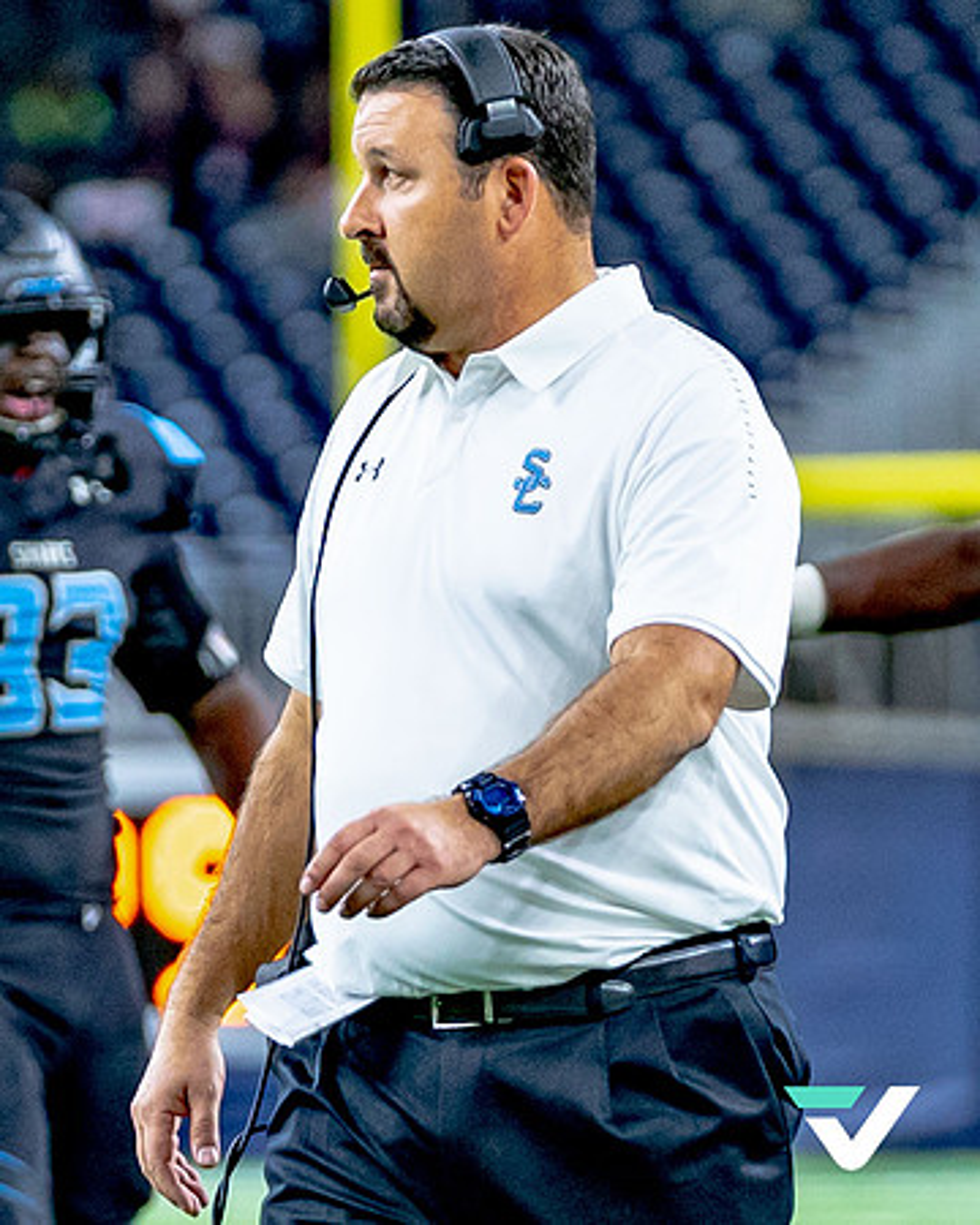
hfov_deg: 2.6
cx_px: 522
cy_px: 736
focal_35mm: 592
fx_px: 21457
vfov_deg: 3.3
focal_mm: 178
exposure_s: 1/1500
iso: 2000
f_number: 2.8
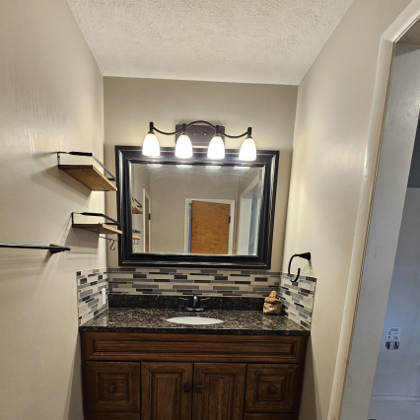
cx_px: 191
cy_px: 302
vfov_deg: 76.2
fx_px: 247
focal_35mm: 18
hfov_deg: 80.5
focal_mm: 2.2
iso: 160
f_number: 2.2
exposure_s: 1/60
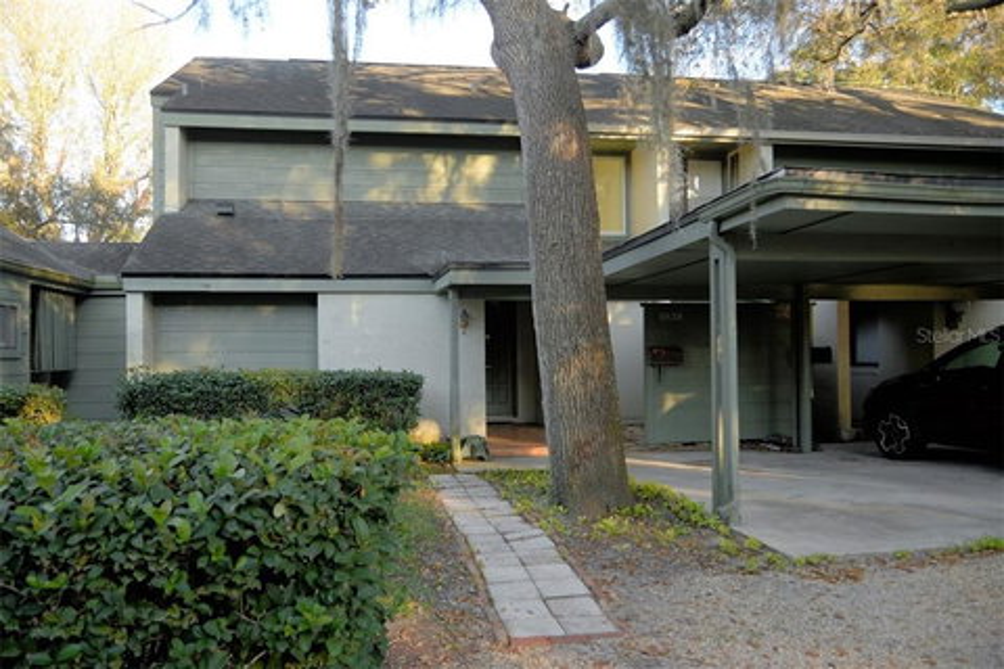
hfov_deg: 61.9
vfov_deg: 43.6
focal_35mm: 30
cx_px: 502
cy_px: 334
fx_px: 837
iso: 250
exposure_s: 1/125
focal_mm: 30
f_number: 5.6
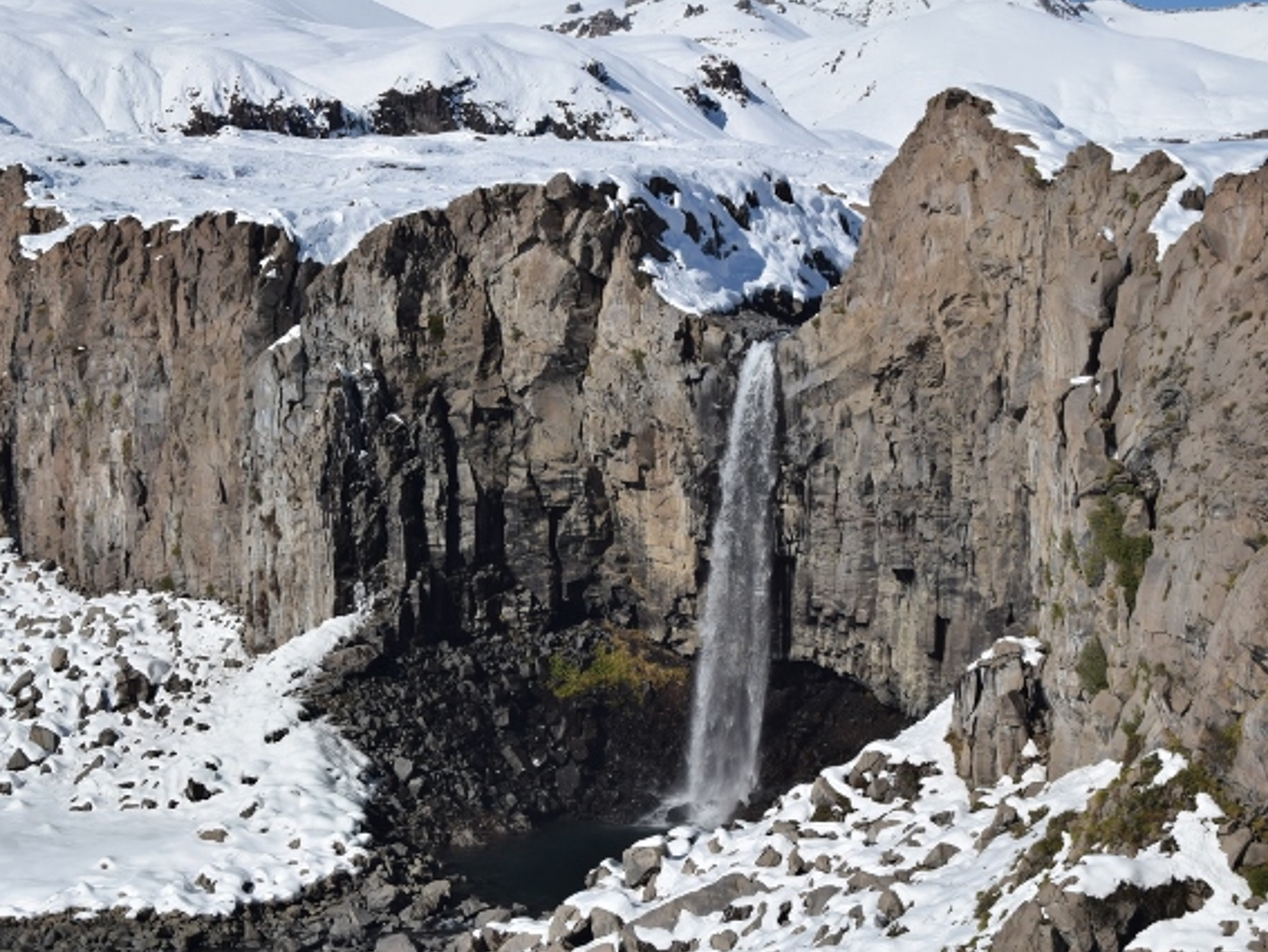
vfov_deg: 19.7
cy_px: 476
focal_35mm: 75
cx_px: 645
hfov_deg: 26.0
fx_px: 2748
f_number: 9
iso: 100
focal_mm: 46
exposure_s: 1/500
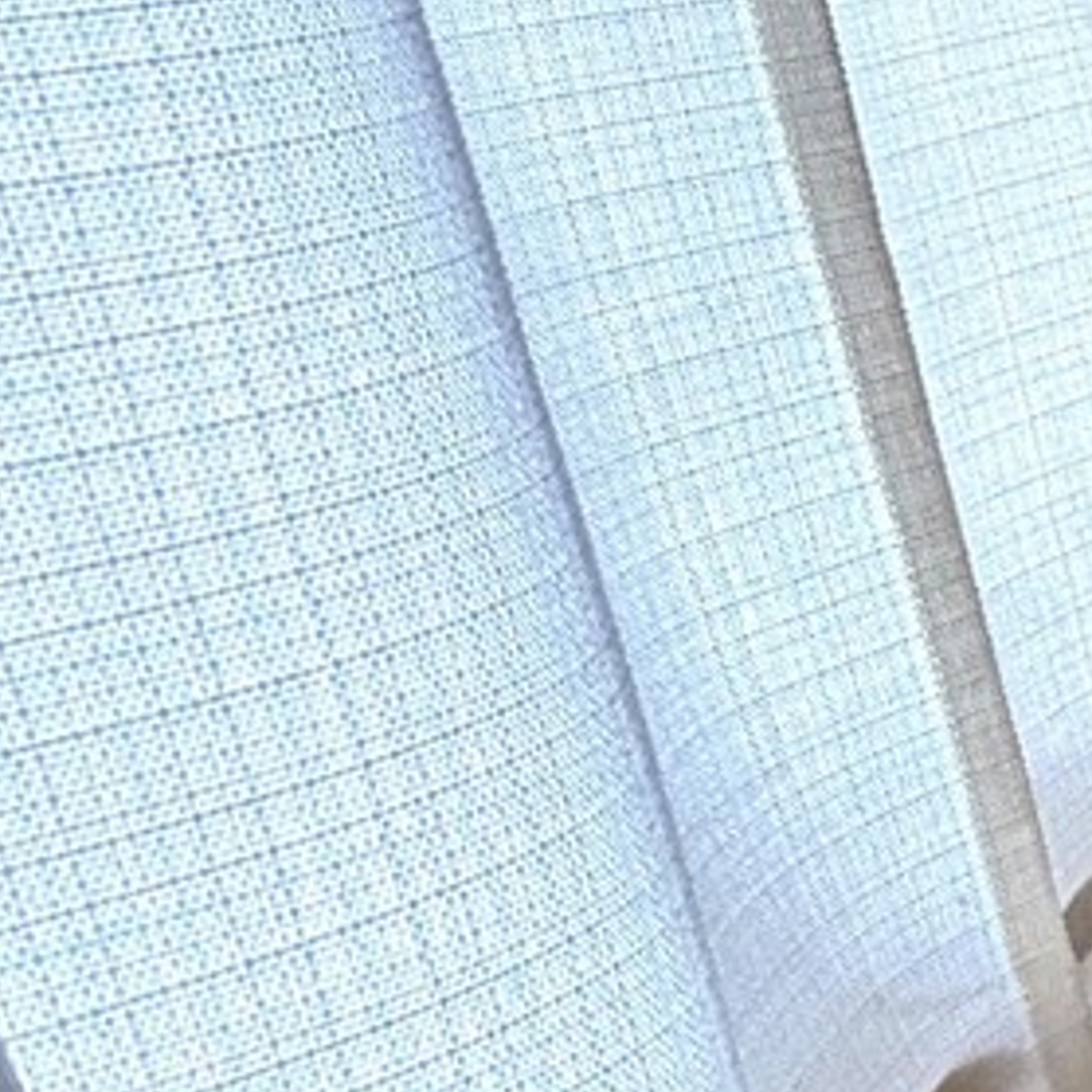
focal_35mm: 71
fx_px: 2534
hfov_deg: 12.8
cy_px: 94
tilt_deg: -13.7
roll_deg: +0.9
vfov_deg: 23.6
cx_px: 3010
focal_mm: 2.22
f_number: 2.2
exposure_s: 1/120
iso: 125
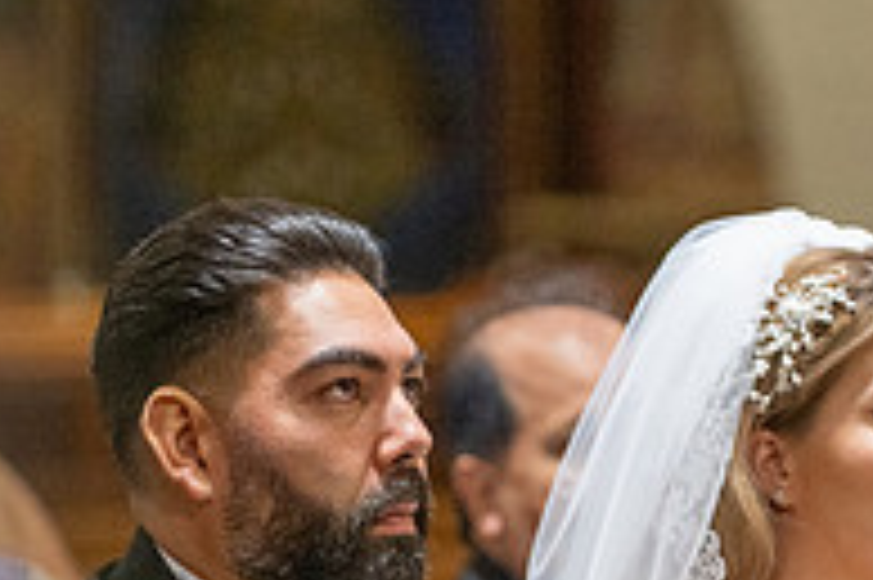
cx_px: 549
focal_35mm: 524
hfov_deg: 3.9
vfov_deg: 2.6
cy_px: 708
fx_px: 12696
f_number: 2.8
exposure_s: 1/320
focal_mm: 175
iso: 3200
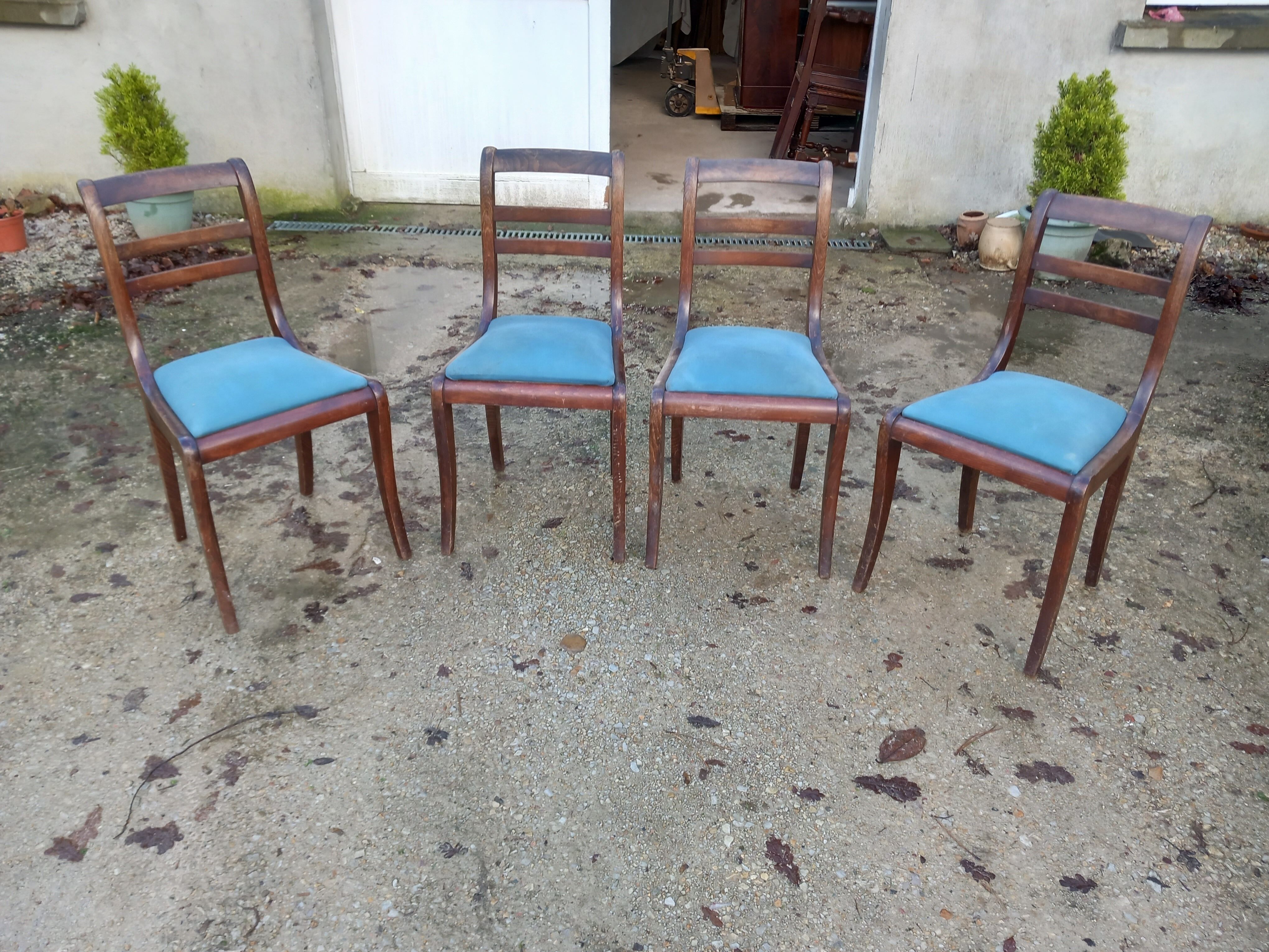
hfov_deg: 65.3
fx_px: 990
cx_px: 634
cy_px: 476
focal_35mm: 27
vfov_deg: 51.4
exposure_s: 1/50
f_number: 1.8
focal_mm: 4
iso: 32
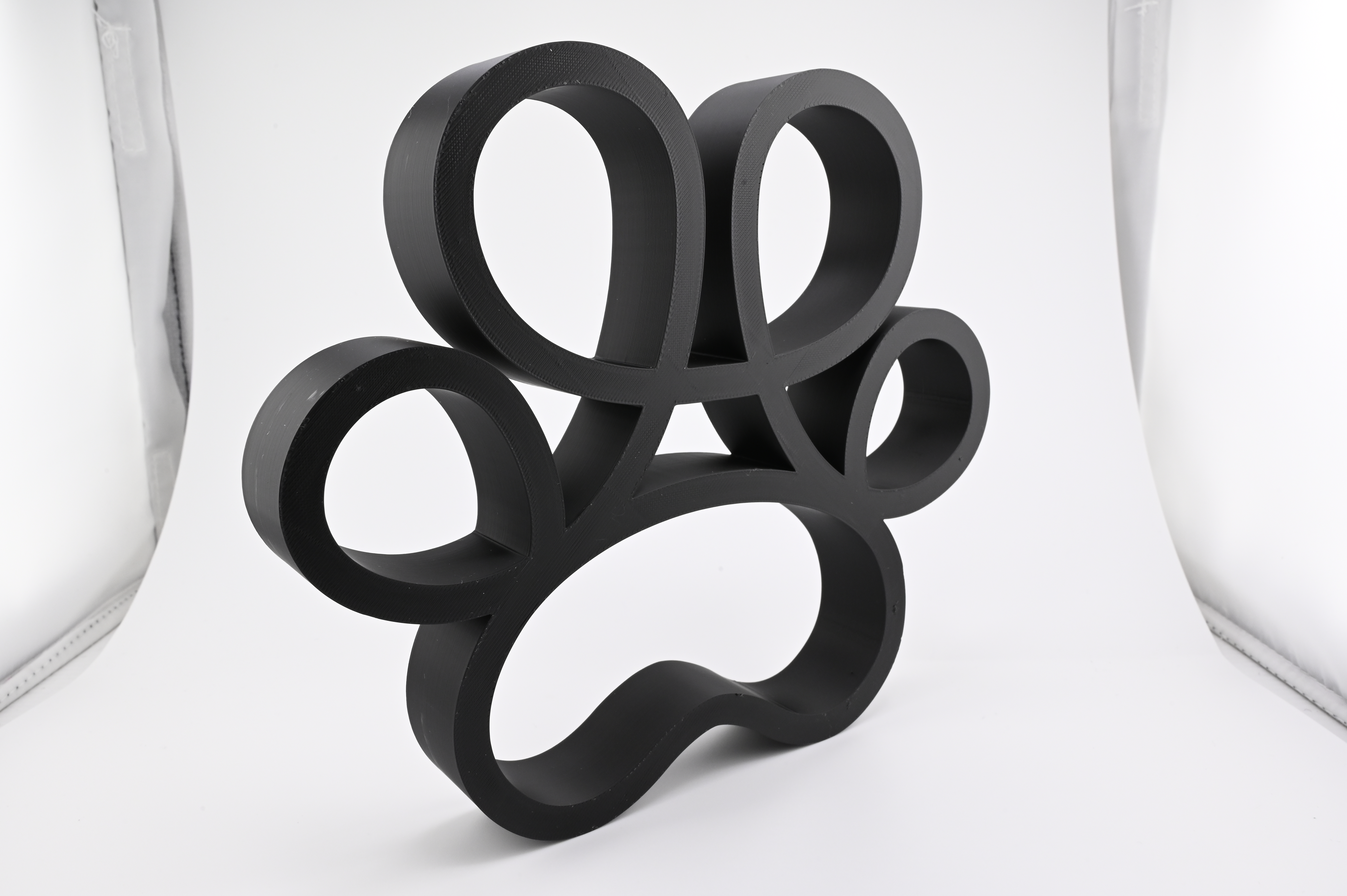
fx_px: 1084
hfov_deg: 63.7
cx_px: 674
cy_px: 448
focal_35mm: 29
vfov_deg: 44.9
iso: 1000
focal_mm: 29
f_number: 20
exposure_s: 1/160
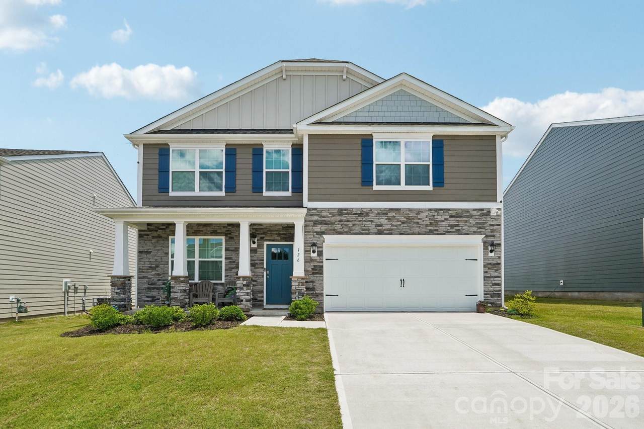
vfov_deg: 77.3
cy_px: 214
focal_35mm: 15
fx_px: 268
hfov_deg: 100.4
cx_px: 322
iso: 100
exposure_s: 1/90
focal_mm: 10
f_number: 8
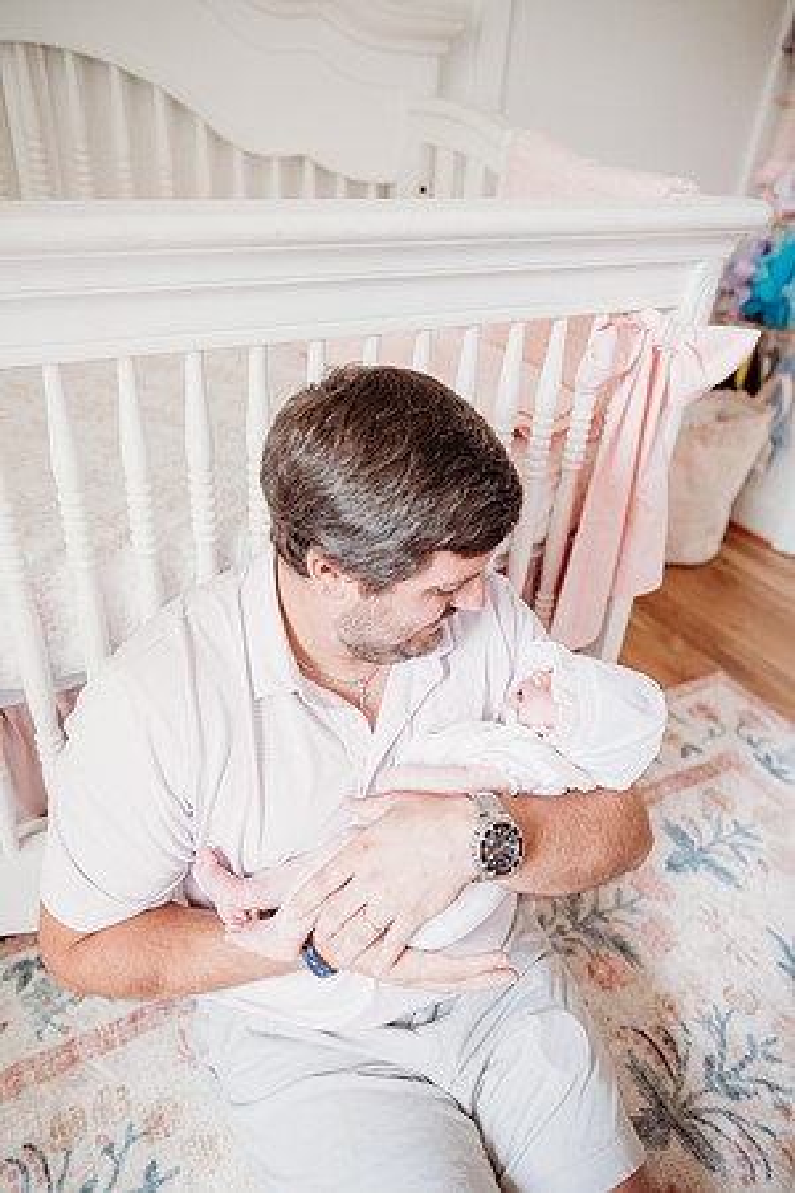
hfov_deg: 53.1
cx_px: 398
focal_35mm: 24
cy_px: 596
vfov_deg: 73.7
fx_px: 795
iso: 1000
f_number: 2.8
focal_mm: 24
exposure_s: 1/200
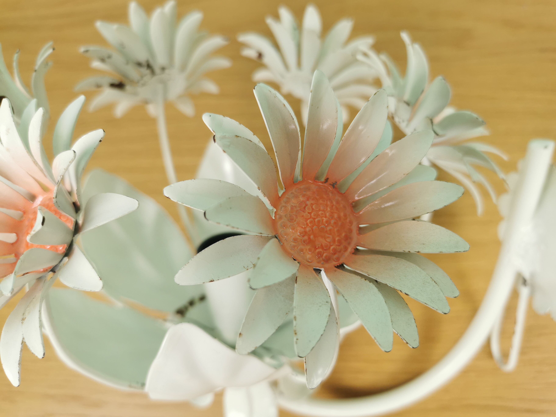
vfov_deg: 51.4
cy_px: 208
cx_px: 278
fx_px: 434
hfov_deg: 65.3
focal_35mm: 27
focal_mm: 5.58
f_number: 1.8
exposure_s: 1/100
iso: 100
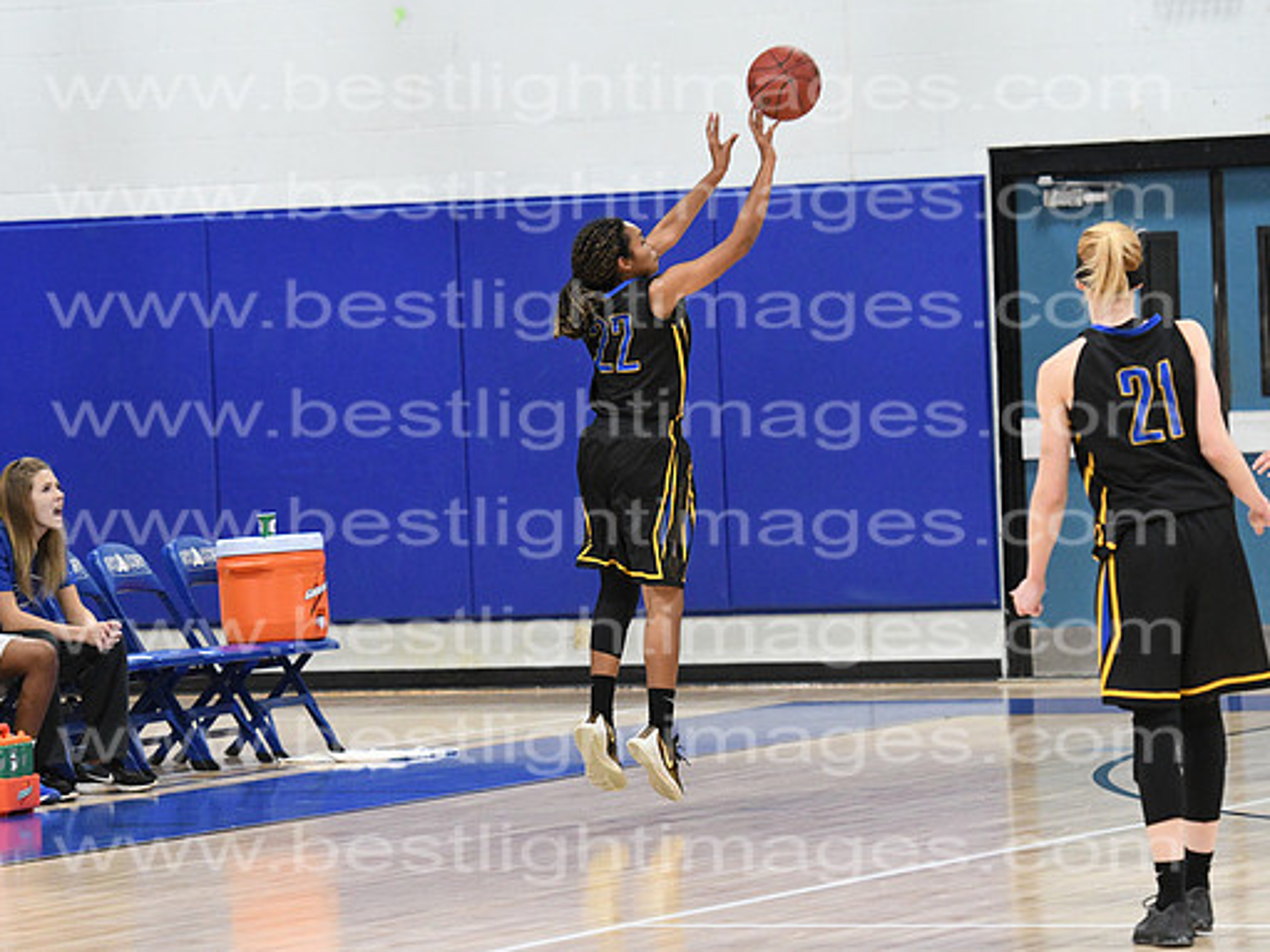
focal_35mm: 205
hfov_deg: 9.7
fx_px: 7503
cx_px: 619
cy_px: 474
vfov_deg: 7.3
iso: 5000
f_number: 3.5
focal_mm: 125
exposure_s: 1/640
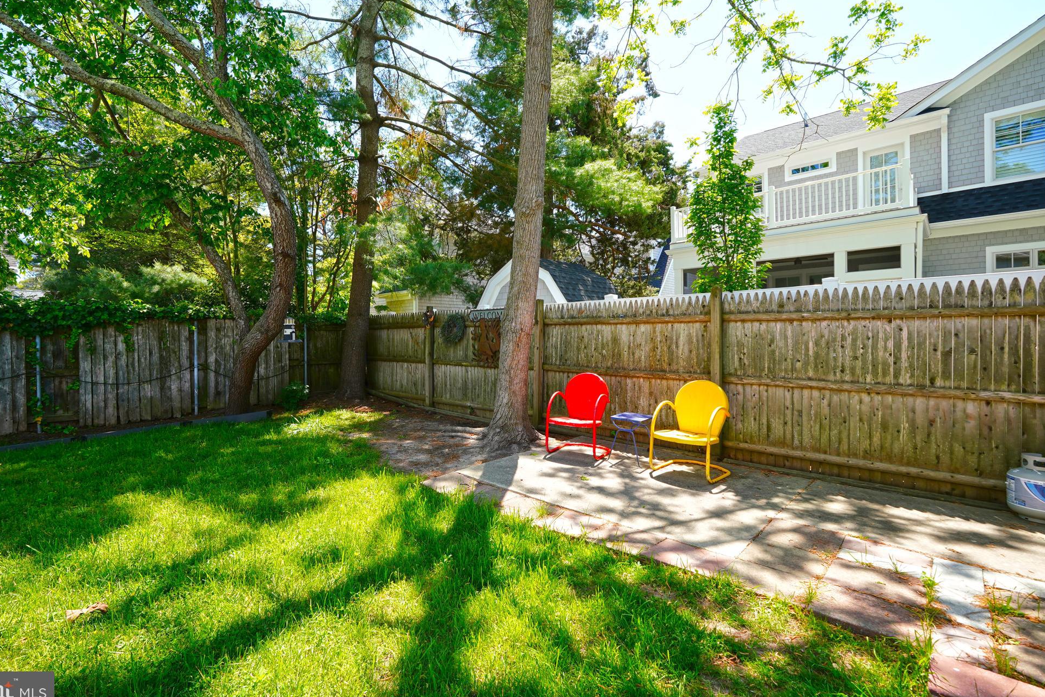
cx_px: 491
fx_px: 465
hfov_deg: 96.6
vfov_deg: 73.8
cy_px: 340
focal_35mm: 16
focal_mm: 10
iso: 100
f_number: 5.6
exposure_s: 1/125
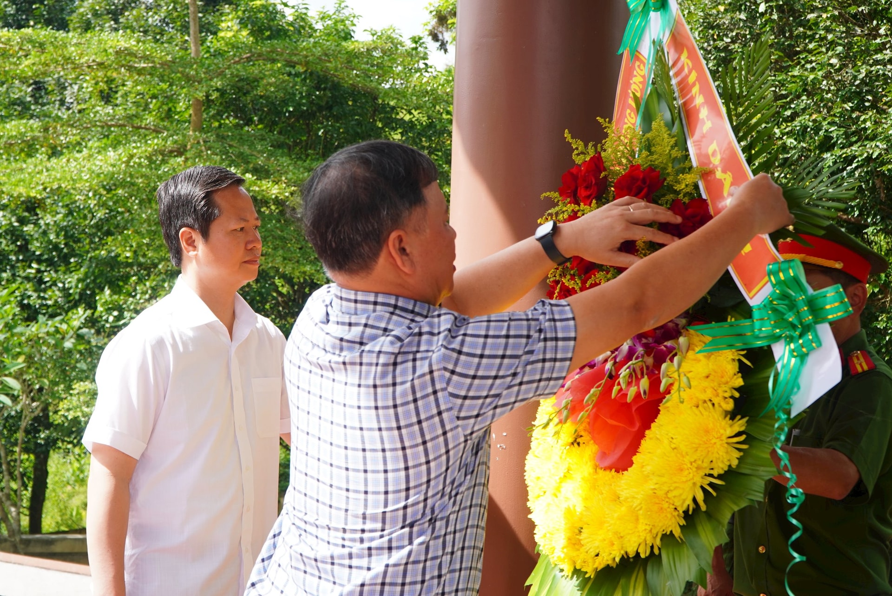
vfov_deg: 30.9
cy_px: 298
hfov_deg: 44.9
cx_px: 446
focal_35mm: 44
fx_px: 1079
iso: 100
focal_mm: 29
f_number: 5
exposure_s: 1/200
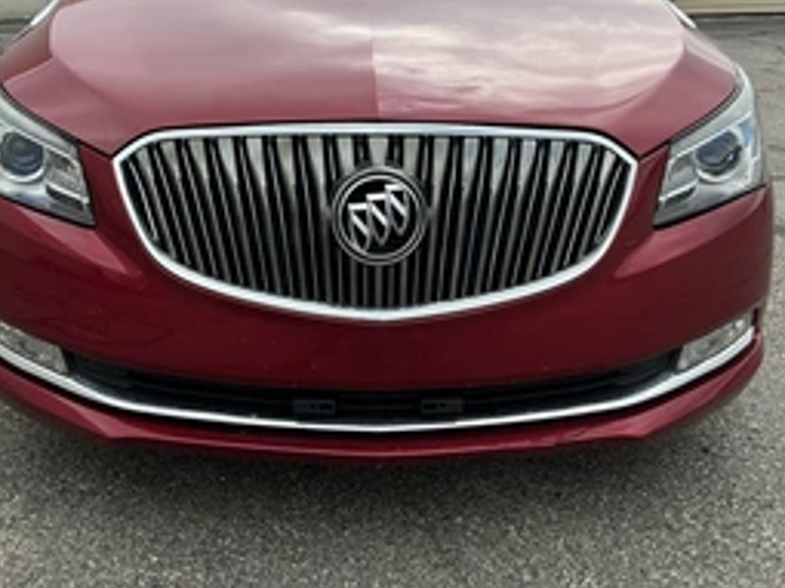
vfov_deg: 32.4
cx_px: 357
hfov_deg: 42.9
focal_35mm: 44
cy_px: 172
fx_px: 997
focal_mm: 3
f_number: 1.8
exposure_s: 1/944
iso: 25
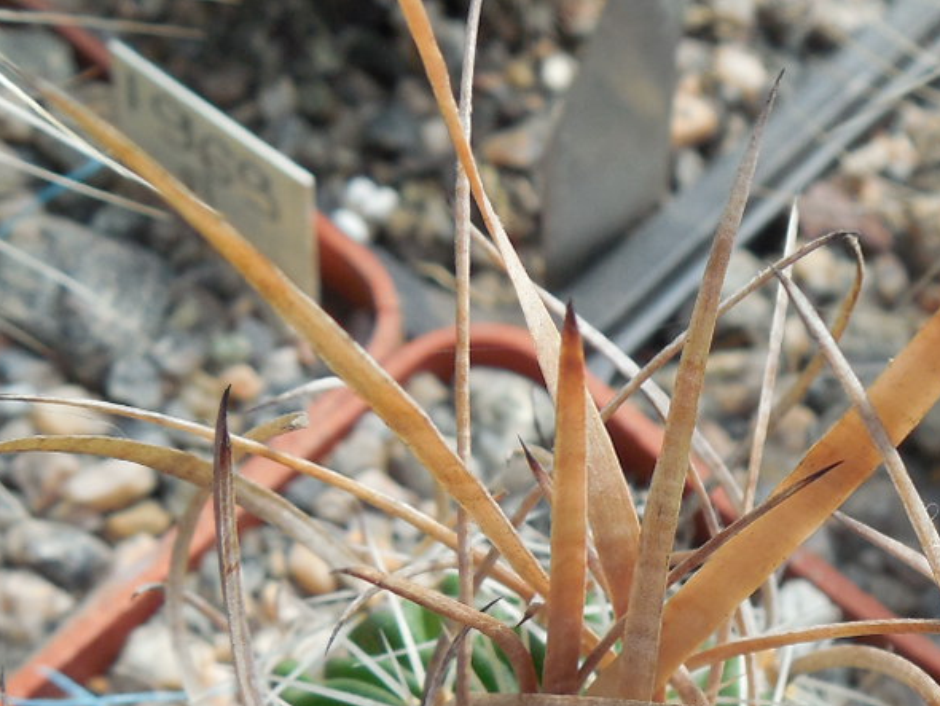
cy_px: 521
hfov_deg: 22.8
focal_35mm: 84
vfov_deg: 17.5
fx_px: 2282
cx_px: 806
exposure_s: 1/125
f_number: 3.6
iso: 125
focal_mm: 5.6
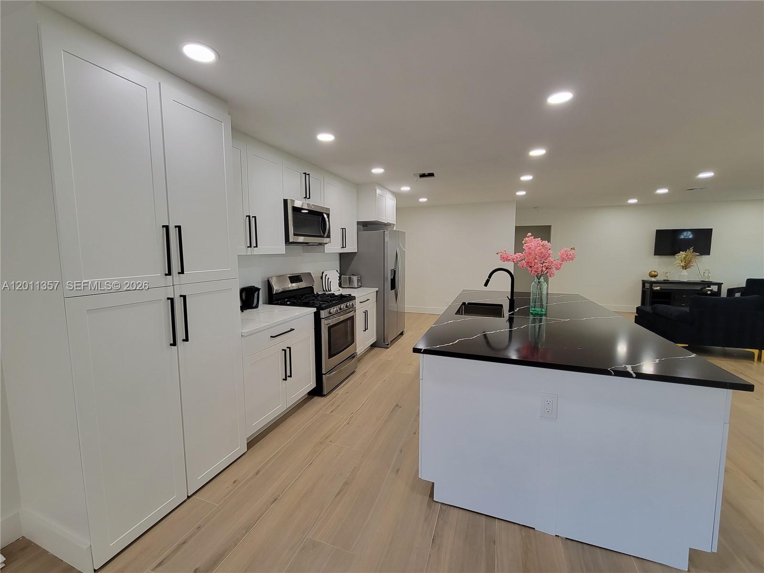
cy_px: 286
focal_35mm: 13
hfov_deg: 106.2
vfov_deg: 89.9
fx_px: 287
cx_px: 382
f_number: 2.2
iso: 125
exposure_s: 1/60
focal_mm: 2.2
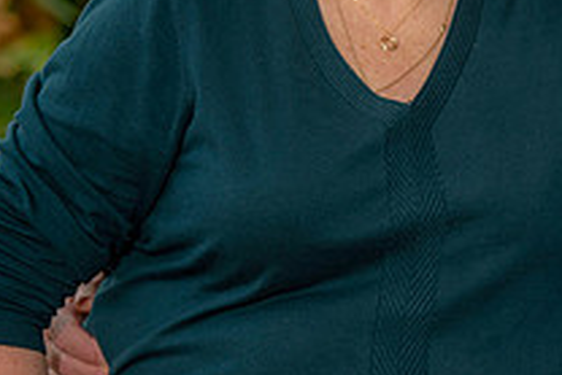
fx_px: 5655
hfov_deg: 5.7
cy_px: 89
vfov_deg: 3.8
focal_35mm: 362
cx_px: 554
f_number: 5.6
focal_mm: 130
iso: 160
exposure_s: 1/200
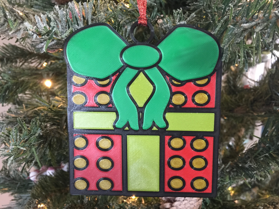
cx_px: 140
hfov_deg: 61.7
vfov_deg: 48.2
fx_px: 234
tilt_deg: -16.3
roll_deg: -1.6
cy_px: 104
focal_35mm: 29
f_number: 2.2
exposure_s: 1/8
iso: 125
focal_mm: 4.15
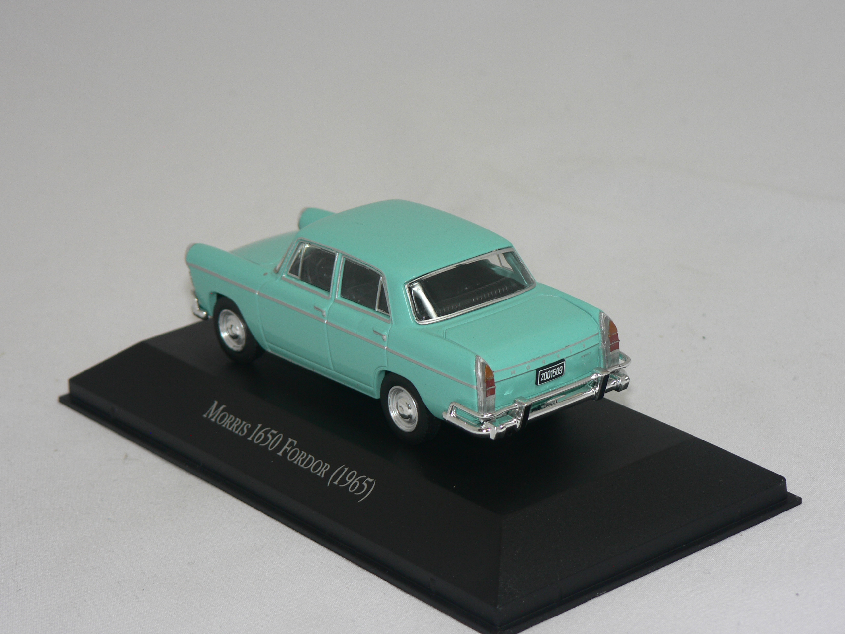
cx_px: 422
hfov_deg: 19.3
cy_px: 317
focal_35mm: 102
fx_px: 2490
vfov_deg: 14.5
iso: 80
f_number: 3.2
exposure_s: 1/60
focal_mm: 16.9
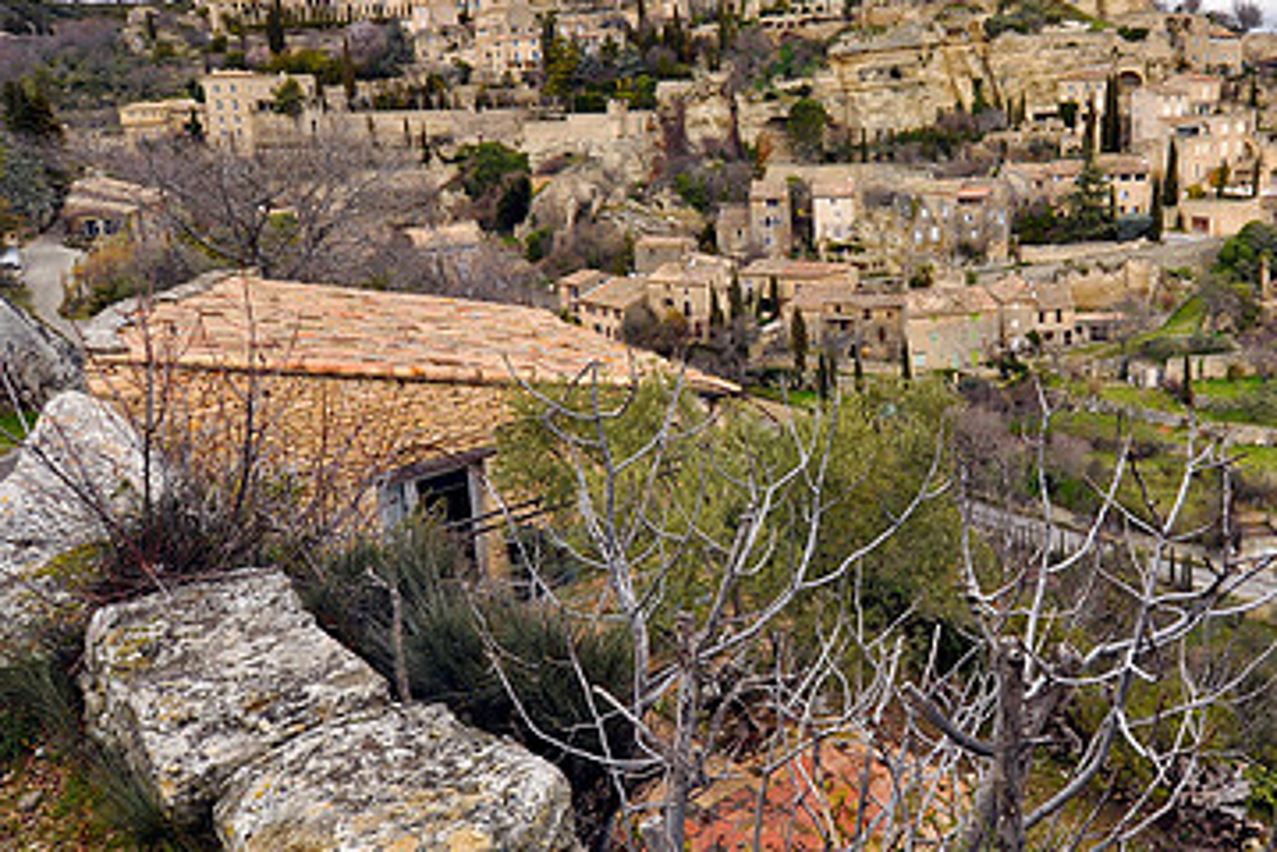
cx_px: 894
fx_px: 1029
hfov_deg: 61.4
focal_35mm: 29
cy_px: 311
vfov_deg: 44.5
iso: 200
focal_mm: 12
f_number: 8
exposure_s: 1/250
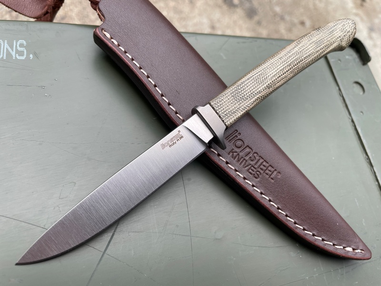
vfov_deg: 53.1
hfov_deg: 67.3
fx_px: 286
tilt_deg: -59.8
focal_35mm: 26
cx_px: 190
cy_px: 143
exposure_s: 1/310
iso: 32
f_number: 1.6
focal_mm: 4.2
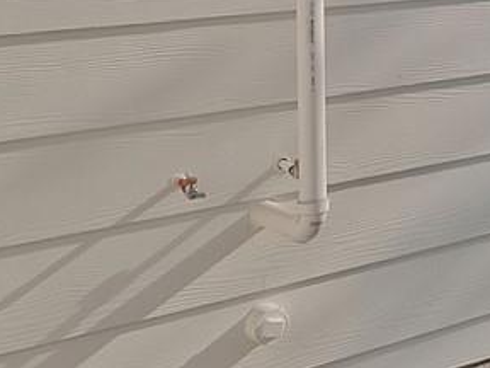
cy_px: -157
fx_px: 1132
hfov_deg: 19.2
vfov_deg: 17.0
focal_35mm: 80
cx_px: 851
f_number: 9
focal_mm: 12
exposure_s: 1/250
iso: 500
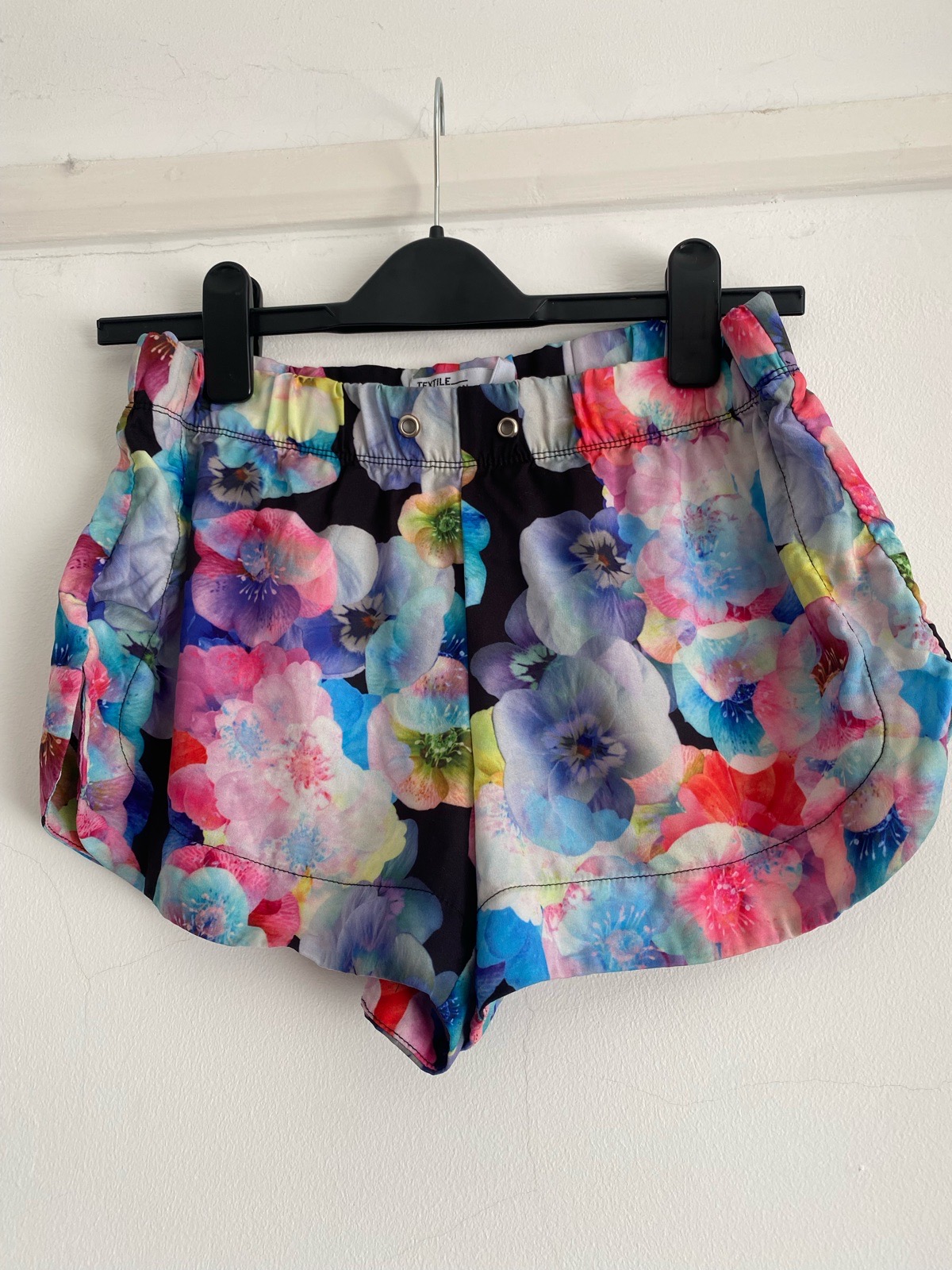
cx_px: 476
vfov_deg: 67.3
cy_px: 635
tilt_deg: +15.4
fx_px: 953
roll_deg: -0.6
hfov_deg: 53.1
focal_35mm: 26
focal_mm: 4.25
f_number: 1.8
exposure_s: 1/122
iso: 50
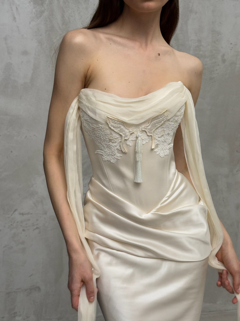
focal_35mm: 48
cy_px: 160
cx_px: 120
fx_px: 444
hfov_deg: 30.3
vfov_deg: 39.7
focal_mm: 6.76
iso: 100
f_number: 1.78
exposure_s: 1/91
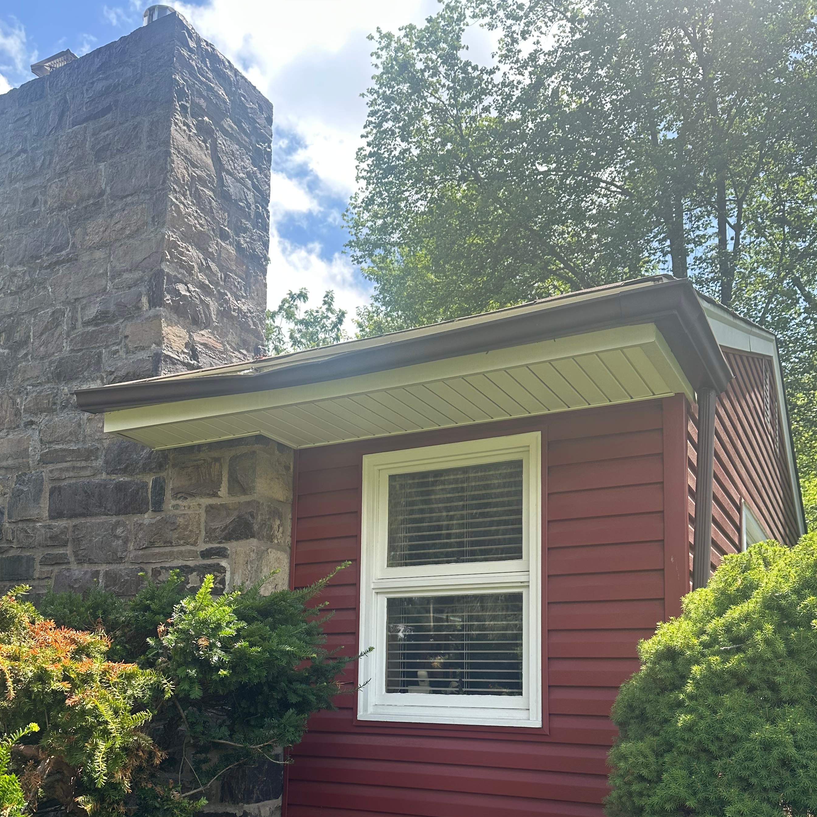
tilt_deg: +7.3
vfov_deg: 49.3
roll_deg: -2.9
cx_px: 402
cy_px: 600
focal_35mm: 32
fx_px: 854
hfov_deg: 51.1
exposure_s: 1/1183
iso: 80
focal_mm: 6.86
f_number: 1.78
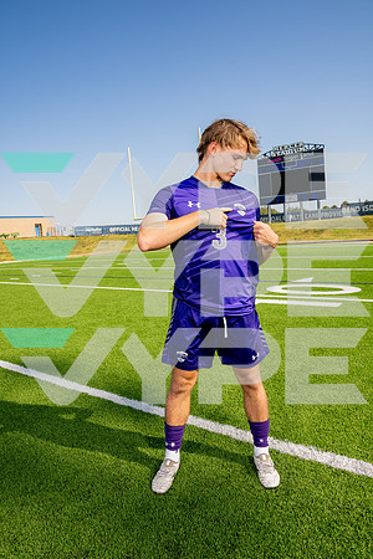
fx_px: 373
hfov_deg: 53.1
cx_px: 186
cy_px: 280
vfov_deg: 73.7
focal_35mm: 24
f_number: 7.1
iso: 50
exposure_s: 1/125
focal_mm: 24
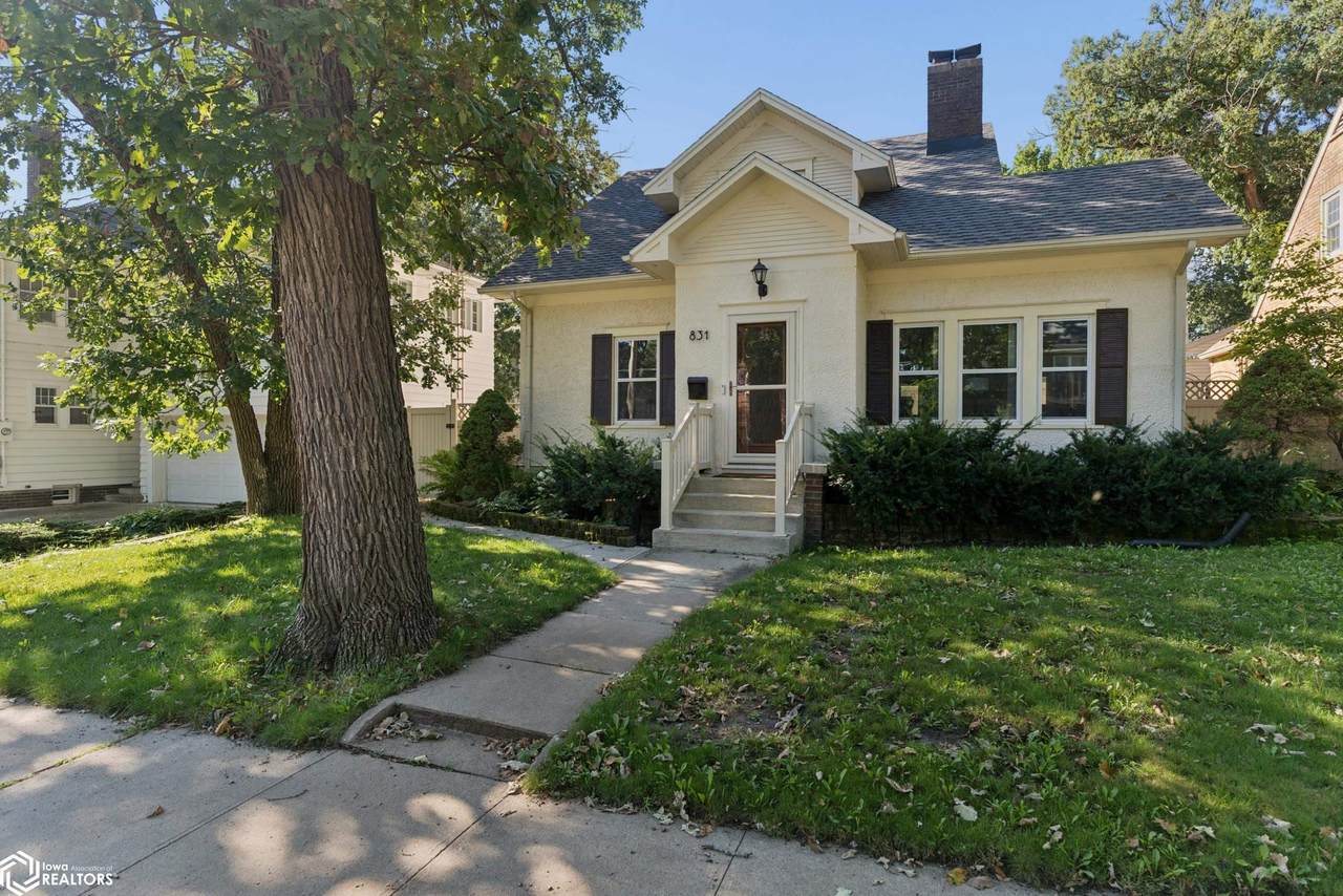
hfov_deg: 86.7
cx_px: 672
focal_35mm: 19
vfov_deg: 64.4
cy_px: 448
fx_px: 711
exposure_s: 1/500
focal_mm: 12.7
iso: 200
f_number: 2.8
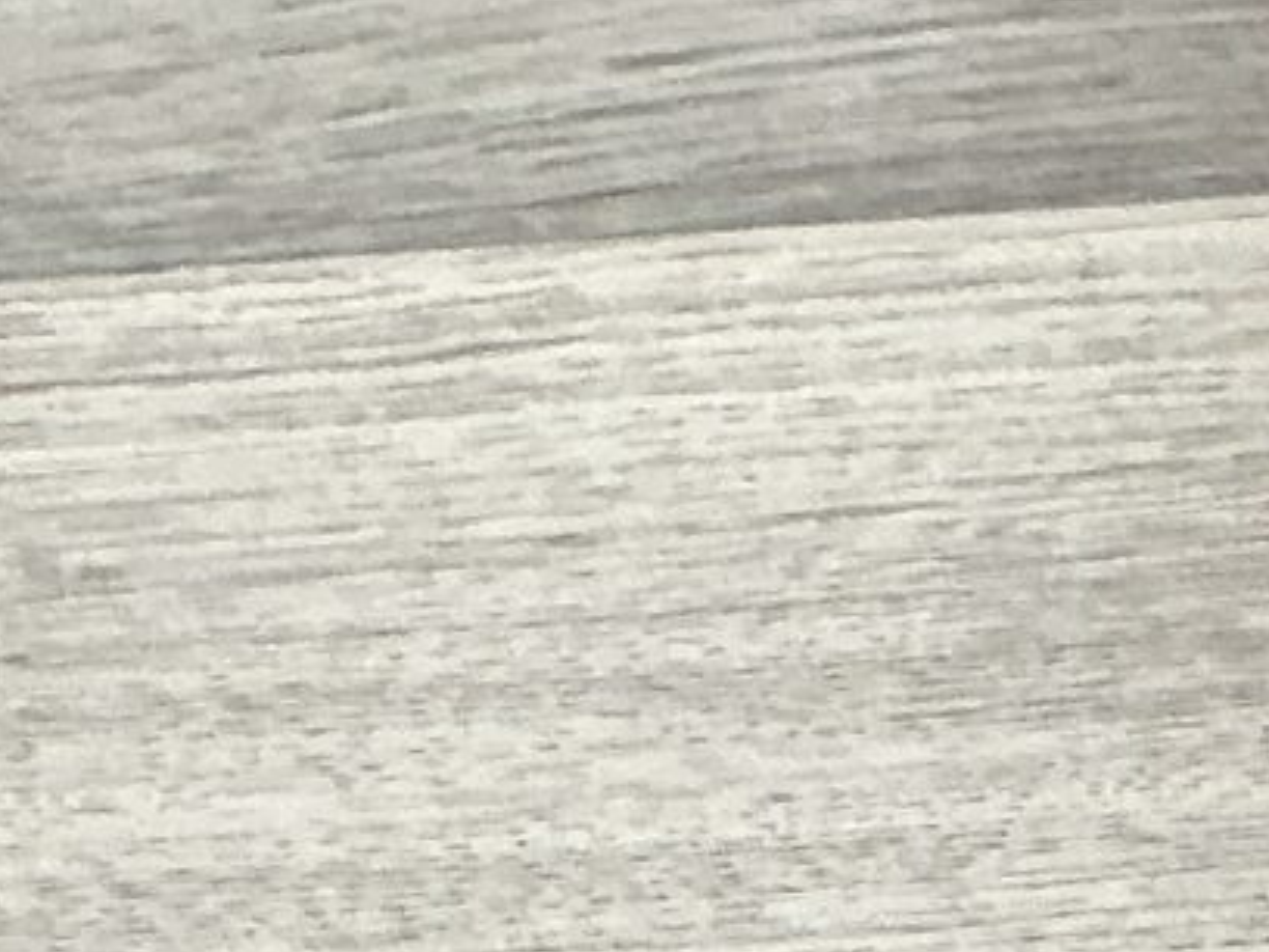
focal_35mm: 182
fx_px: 6672
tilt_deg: -79.2
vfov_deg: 7.2
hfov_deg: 10.5
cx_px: 1823
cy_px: 2974
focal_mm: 3
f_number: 1.8
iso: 100
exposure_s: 1/60
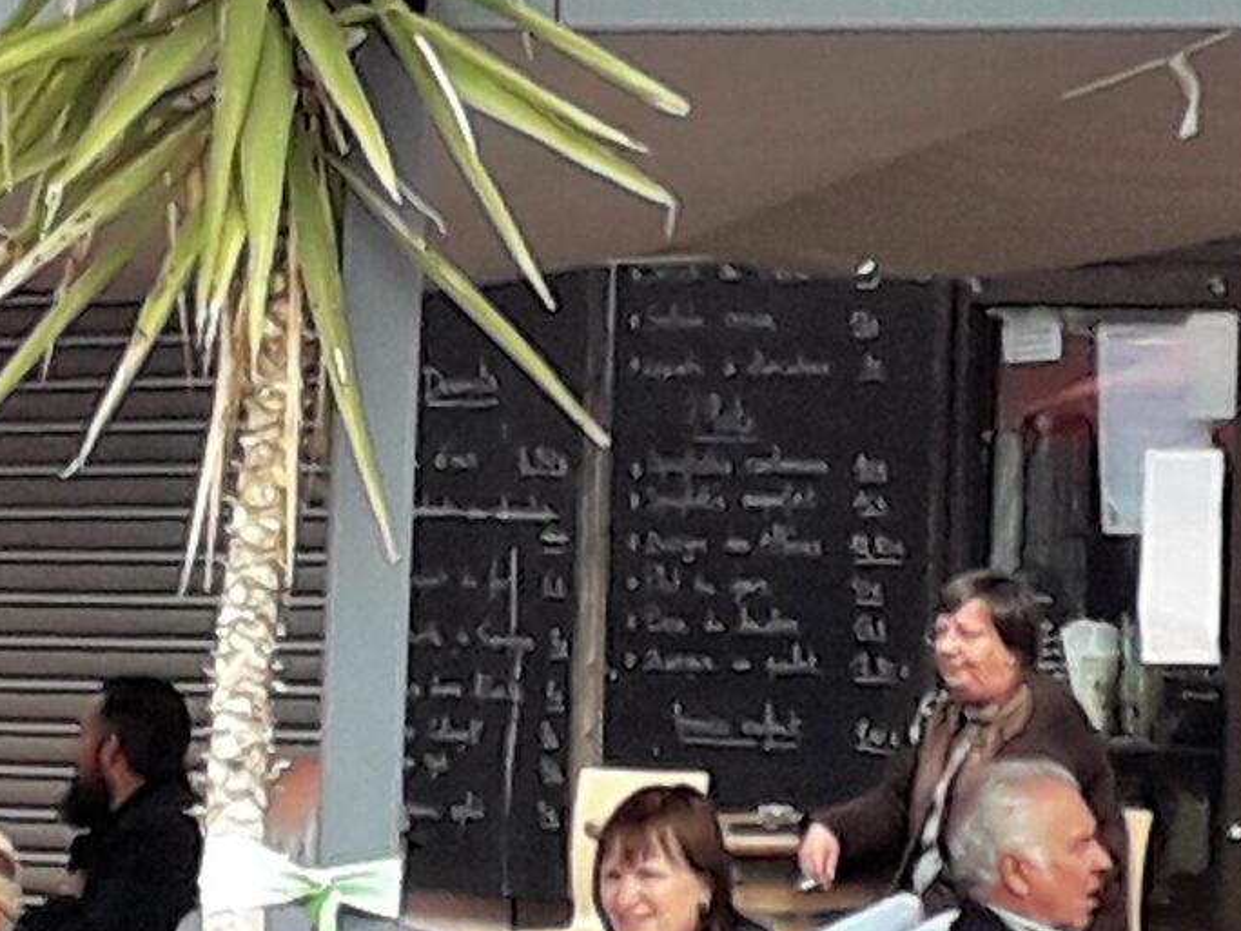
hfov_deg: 19.4
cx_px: 833
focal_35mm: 101
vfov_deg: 14.6
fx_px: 3621
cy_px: 310
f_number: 1.9
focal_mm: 3.6
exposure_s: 1/330
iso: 40
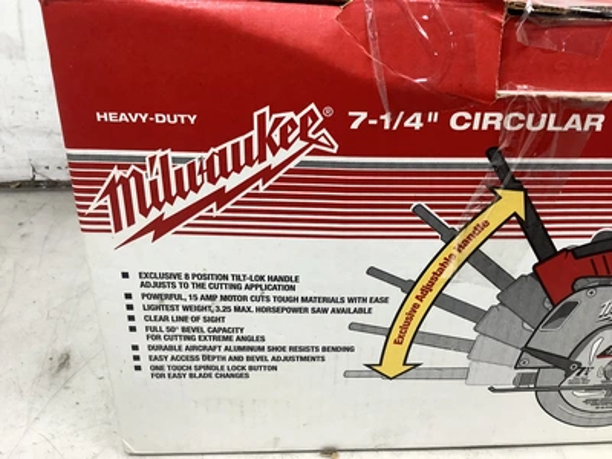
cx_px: 306
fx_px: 548
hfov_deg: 58.4
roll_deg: -4.4
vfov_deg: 45.4
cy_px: 230
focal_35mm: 31
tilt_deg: -29.7
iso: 50
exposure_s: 1/60
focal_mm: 3.3
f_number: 2.4
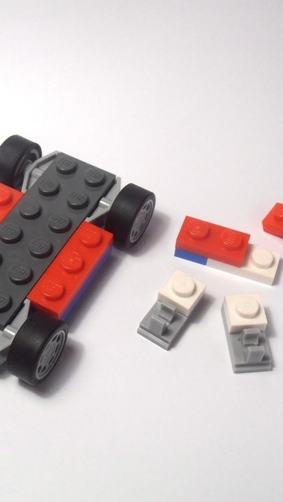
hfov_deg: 22.2
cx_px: 109
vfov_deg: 38.5
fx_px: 720
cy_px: 251
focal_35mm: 54
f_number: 3.9
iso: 80
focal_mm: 6.61
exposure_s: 1/80
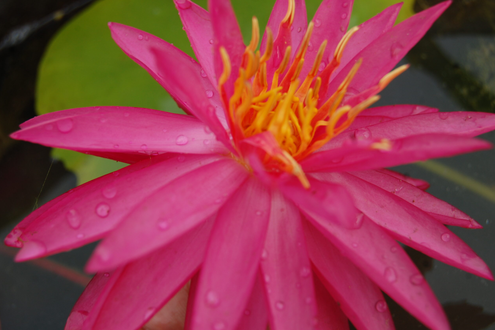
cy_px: 166
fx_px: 839
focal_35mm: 61
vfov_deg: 22.3
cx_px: 248
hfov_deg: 32.9
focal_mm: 40
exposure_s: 1/200
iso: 200
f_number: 7.1
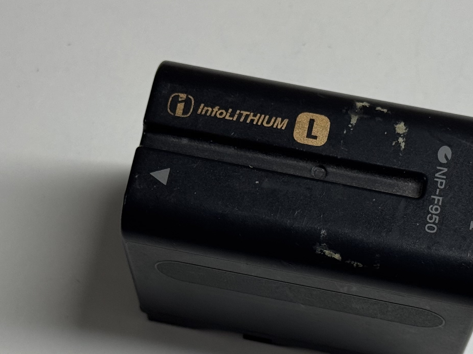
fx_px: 1435
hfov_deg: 18.7
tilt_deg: -71.0
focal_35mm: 105
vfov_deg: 14.0
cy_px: 258
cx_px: 278
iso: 80
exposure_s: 1/100
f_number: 1.78
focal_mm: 6.76
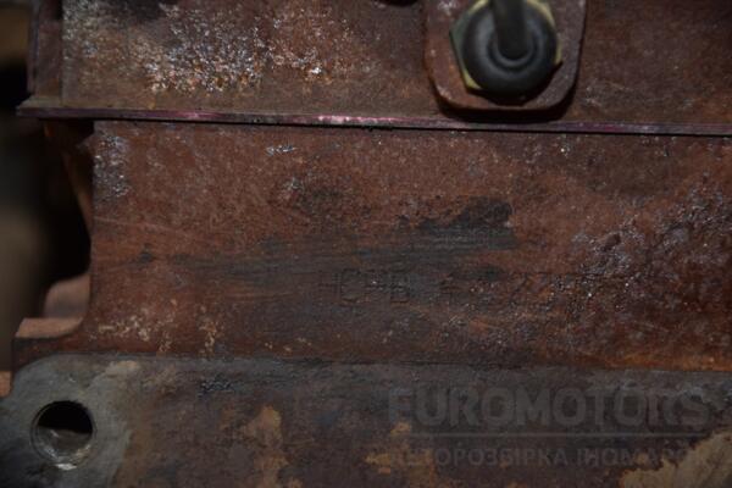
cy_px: 244
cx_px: 366
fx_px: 3202
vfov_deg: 8.7
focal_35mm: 158
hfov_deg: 13.0
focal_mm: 105
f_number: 5.6
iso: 800
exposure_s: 1/60
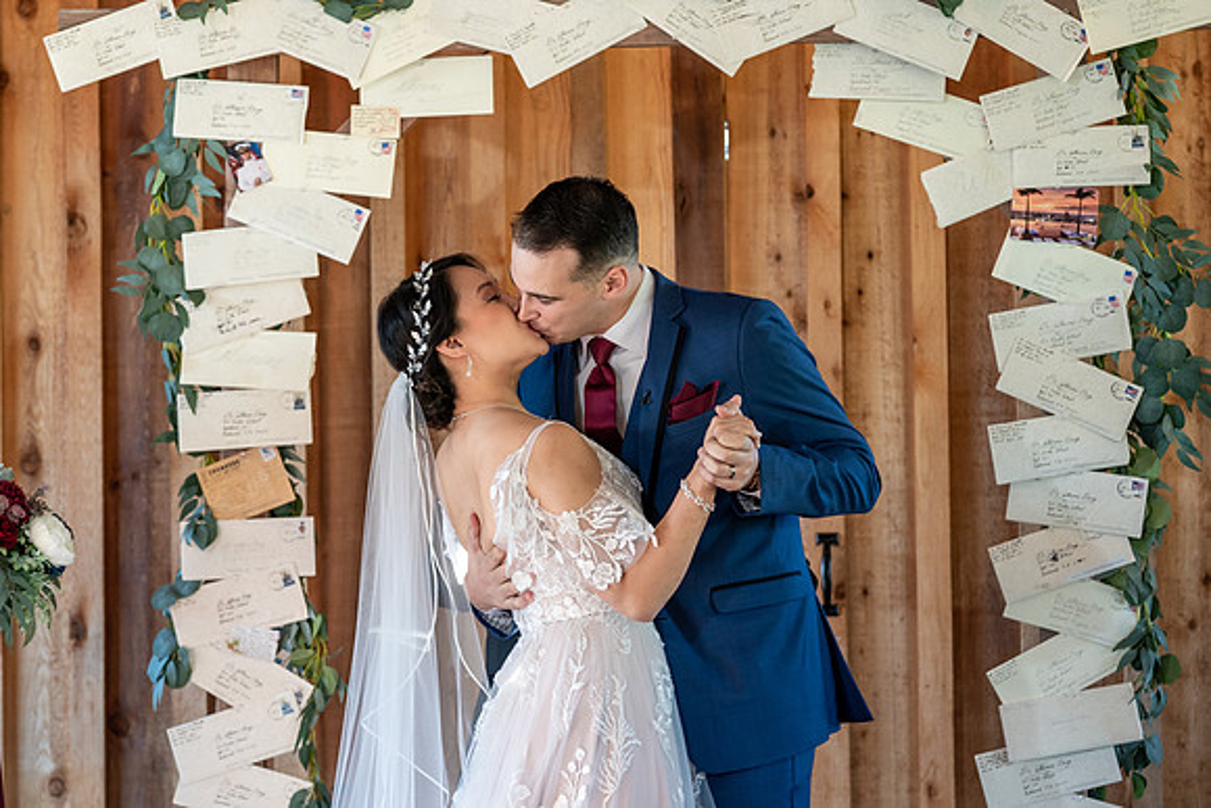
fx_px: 4327
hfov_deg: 15.9
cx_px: 545
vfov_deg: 10.7
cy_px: 392
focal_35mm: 129
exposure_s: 1/200
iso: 2000
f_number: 4
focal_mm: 112
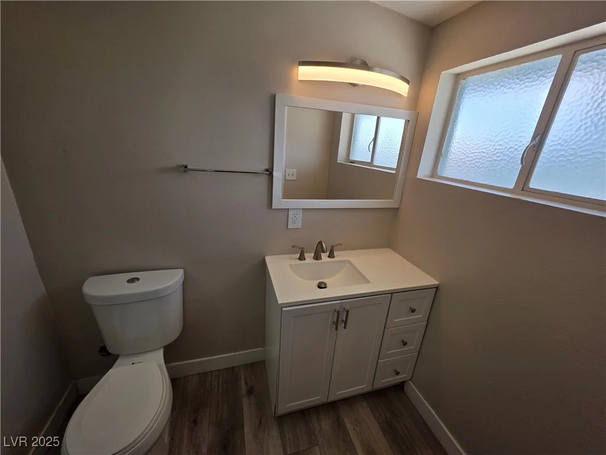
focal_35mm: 13
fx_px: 228
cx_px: 303
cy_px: 228
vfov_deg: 89.9
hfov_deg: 106.2
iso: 40
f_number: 1.9
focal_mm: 2.2
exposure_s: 1/282
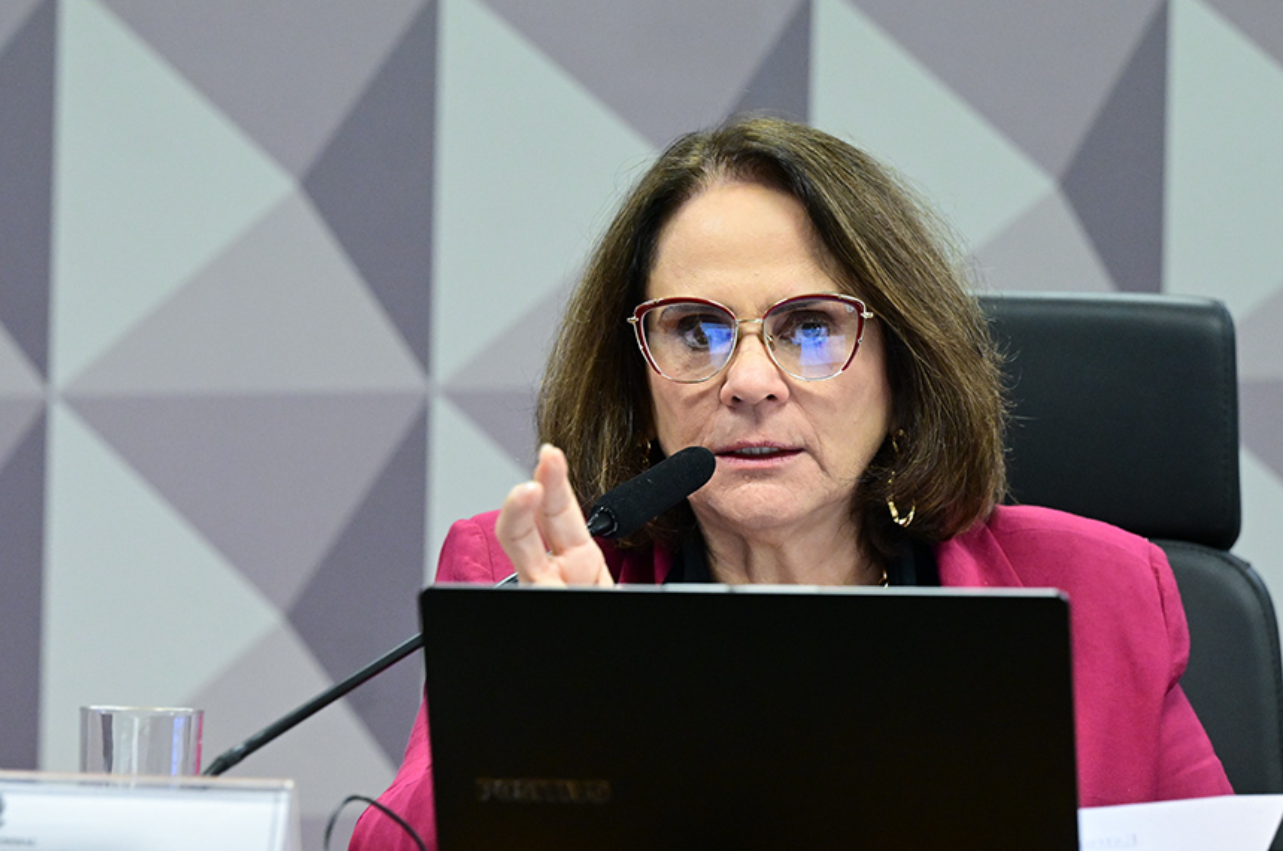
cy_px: 426
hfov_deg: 8.9
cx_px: 642
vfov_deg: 5.9
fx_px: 8253
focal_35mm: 232
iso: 4000
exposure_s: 1/250
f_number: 4
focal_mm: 155
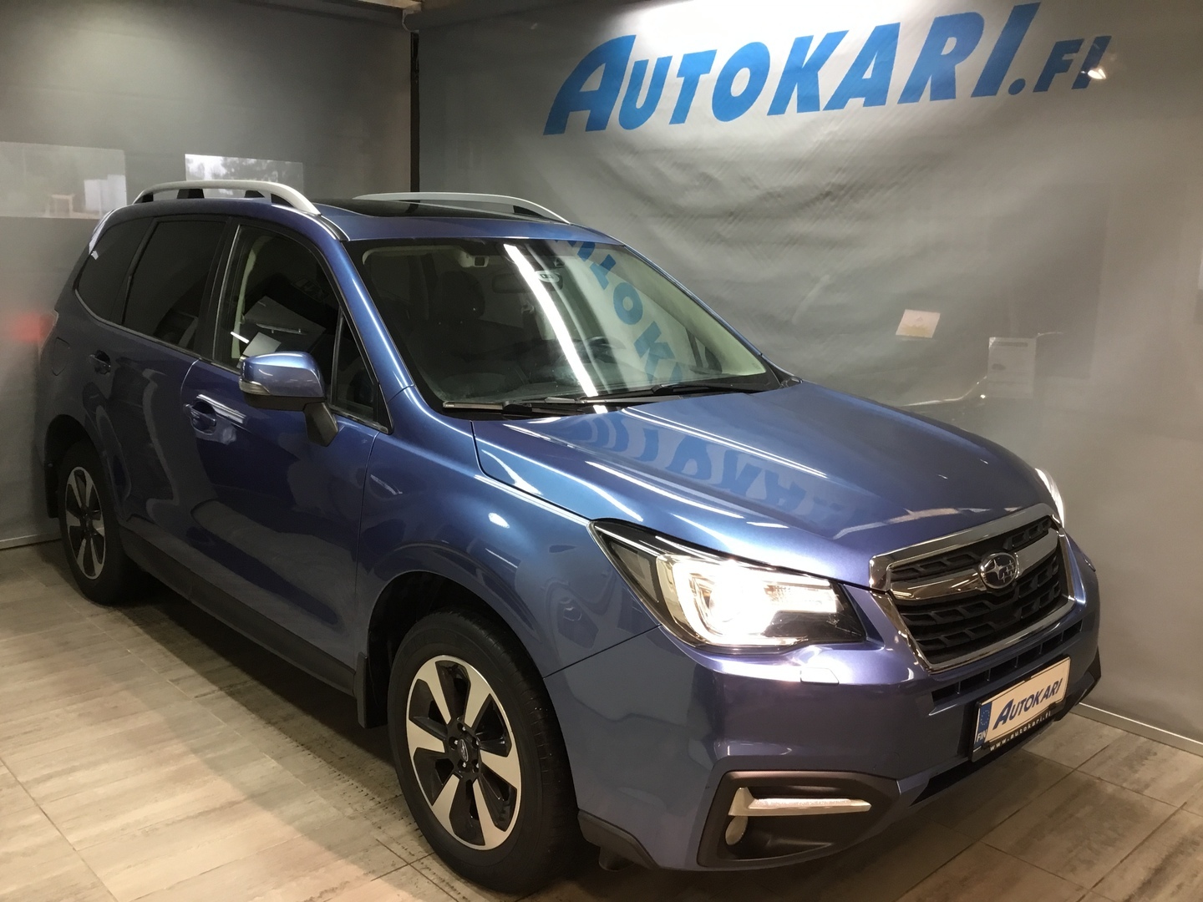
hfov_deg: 58.4
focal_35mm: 31
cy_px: 451
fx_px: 1077
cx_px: 602
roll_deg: -0.2
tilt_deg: -10.9
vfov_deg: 45.4
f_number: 2.4
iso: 80
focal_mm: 3.3
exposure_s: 1/33
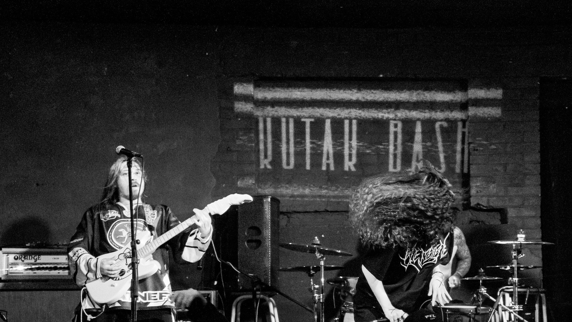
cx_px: 396
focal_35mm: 72
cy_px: 250
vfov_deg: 16.7
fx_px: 1092
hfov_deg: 29.1
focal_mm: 46
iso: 6400
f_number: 2.8
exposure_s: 1/160
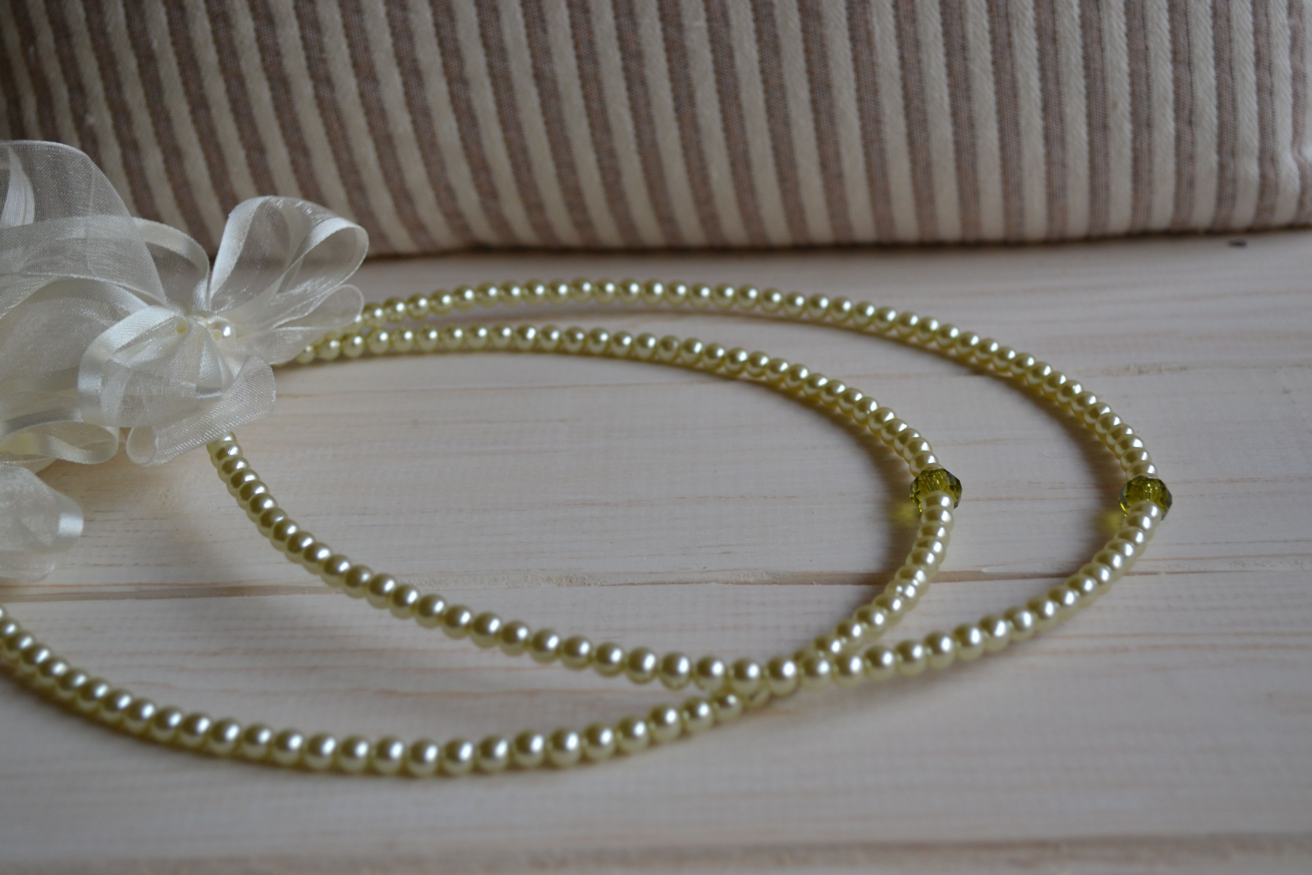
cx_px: 656
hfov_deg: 35.1
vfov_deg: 23.8
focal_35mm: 57
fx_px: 2077
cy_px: 438
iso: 400
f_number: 5
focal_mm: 38
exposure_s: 1/80
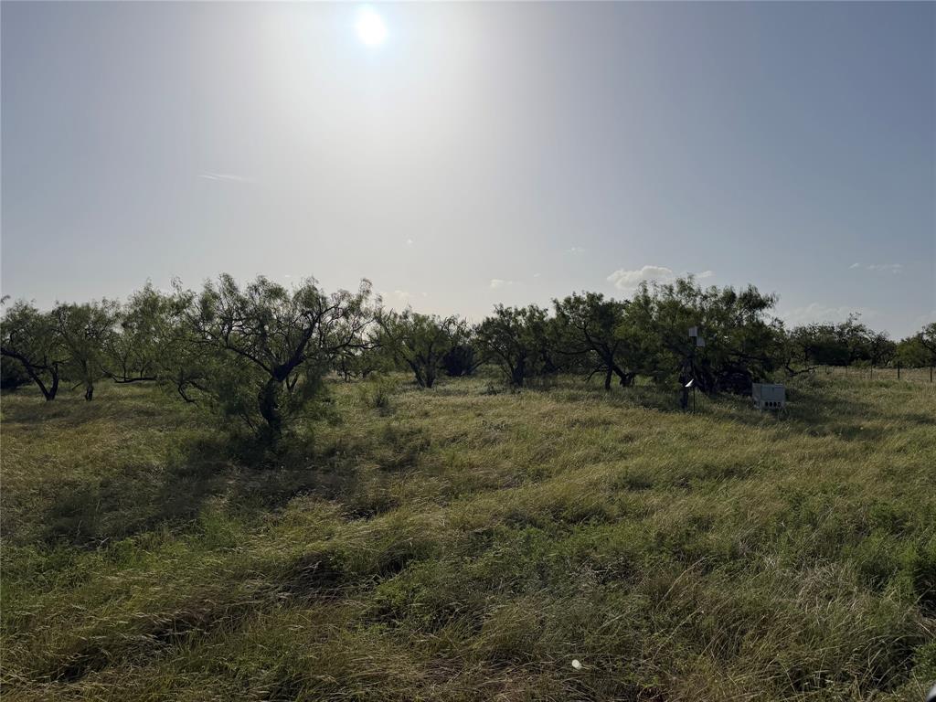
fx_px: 649
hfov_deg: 71.6
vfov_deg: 56.8
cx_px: 468
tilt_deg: +2.0
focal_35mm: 24
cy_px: 351
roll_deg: +0.1
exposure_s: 1/32258
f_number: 1.78
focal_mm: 6.76
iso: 100
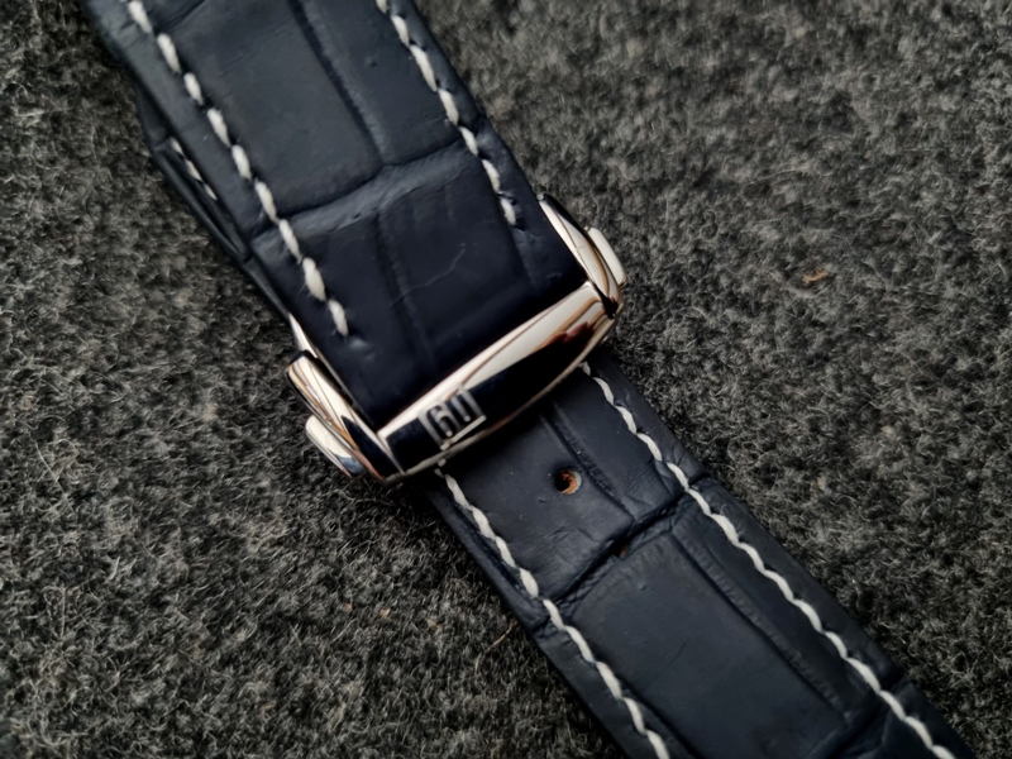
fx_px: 760
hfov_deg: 67.3
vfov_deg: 53.1
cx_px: 506
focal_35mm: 26
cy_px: 380
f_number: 1.8
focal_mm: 5.4
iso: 800
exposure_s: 1/25
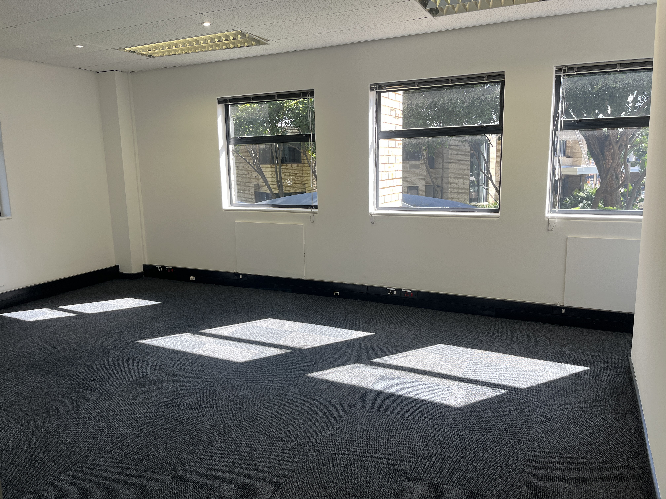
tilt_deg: -9.3
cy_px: 250
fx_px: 500
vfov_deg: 53.1
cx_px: 333
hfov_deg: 67.3
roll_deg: +1.6
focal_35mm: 26
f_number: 1.6
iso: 40
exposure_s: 1/158
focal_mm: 5.1
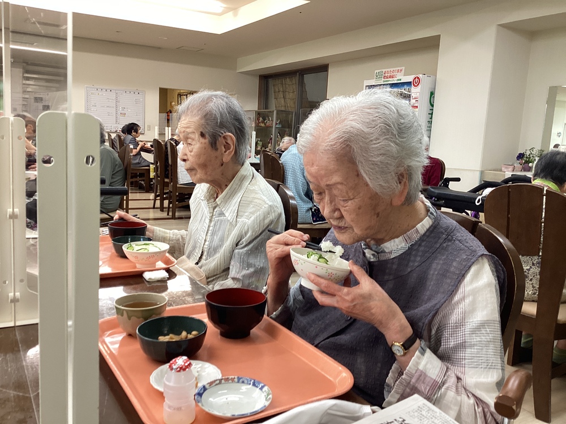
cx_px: 283
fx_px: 507
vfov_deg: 45.4
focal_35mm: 31
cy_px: 212
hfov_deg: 58.4
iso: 80
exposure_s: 1/50
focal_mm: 3.3
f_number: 2.4
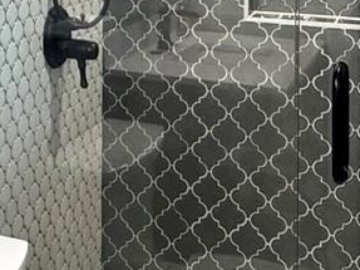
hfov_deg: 23.6
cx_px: -26
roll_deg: -0.5
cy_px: -87
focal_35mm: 78
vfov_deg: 17.6
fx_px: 811
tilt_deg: -2.0
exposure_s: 1/120
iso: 200
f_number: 2.2
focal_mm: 2.22
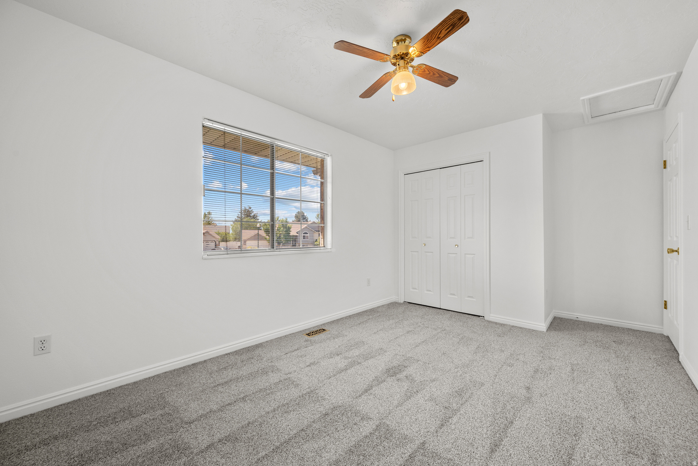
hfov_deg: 104.2
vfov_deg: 81.3
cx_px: 349
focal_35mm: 14
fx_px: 272
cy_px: 233
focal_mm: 14
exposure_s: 1/6
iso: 500
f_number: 8
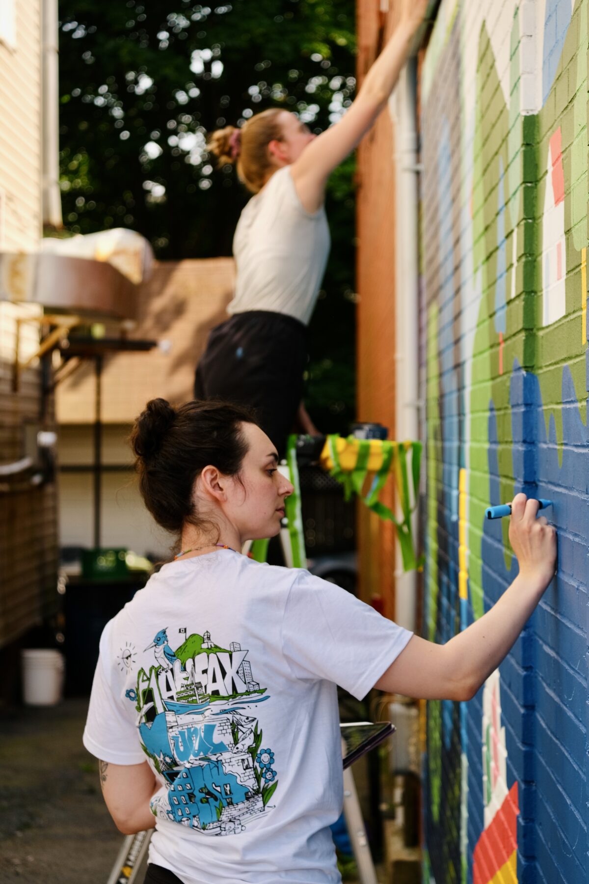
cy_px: 442
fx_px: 2037
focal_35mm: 83
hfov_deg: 16.5
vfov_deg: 24.5
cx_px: 294
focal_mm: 55
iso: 250
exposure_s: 1/800
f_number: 3.5
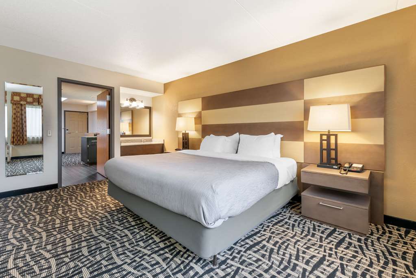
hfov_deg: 100.4
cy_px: 139
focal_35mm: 15
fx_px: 173
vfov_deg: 77.4
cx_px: 208
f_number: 11
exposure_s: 1/13
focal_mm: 15
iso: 400
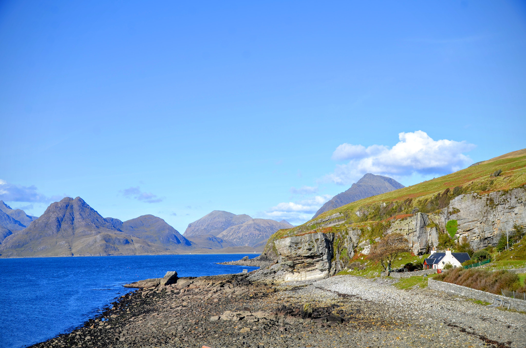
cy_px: 174
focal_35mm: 48
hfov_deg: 41.2
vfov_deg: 27.9
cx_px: 263
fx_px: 700
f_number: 8
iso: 100
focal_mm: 32
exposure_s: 1/250
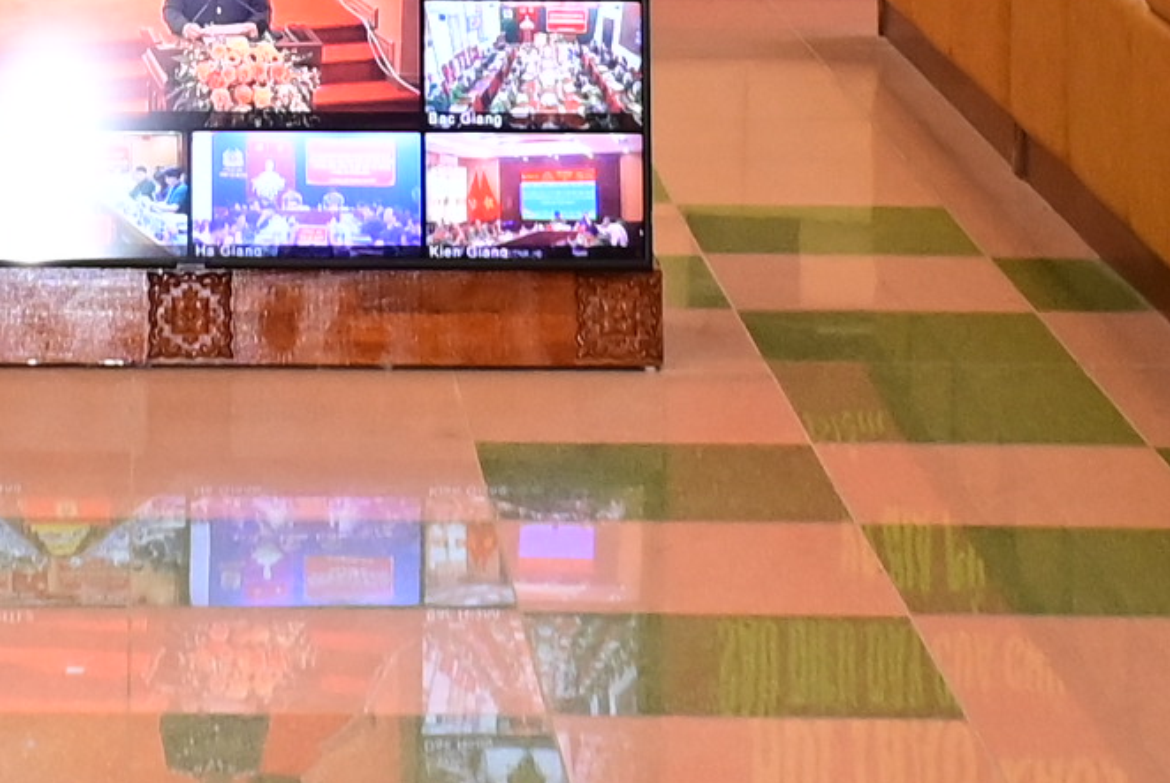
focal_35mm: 160
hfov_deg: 12.7
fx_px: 5206
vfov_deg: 8.2
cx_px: 152
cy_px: -734
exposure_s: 1/100
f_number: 3.8
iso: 1250
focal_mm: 24
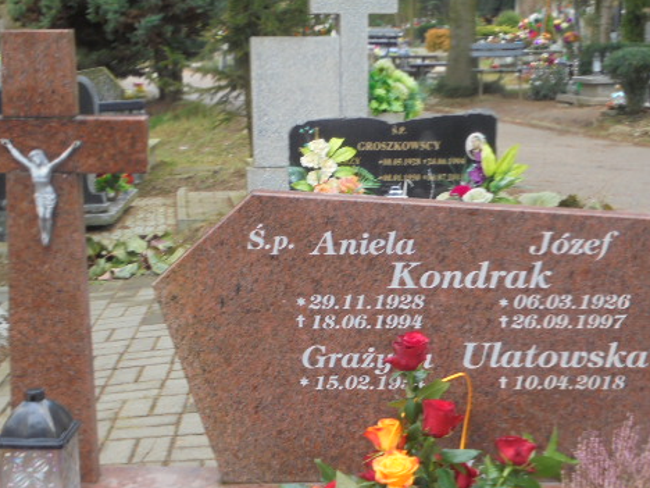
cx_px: 339
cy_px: 327
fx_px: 1258
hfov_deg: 29.0
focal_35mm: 67
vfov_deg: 21.8
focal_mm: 8.9
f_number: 4.8
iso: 100
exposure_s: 1/30
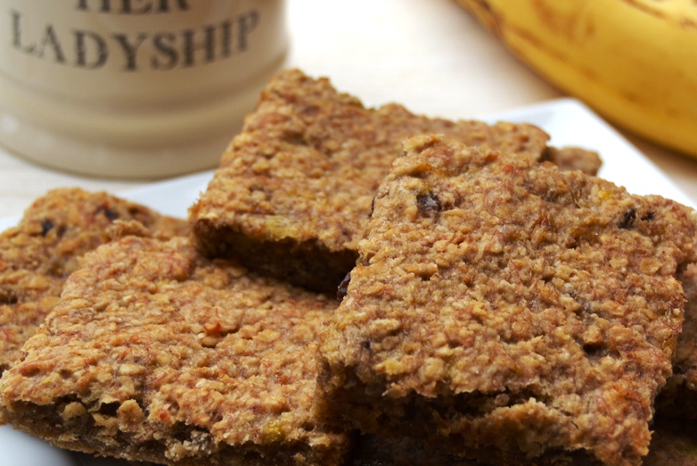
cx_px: 361
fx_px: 2053
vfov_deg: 12.9
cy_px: 294
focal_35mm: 106
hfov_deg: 19.3
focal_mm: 40
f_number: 5.6
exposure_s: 1/125
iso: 100
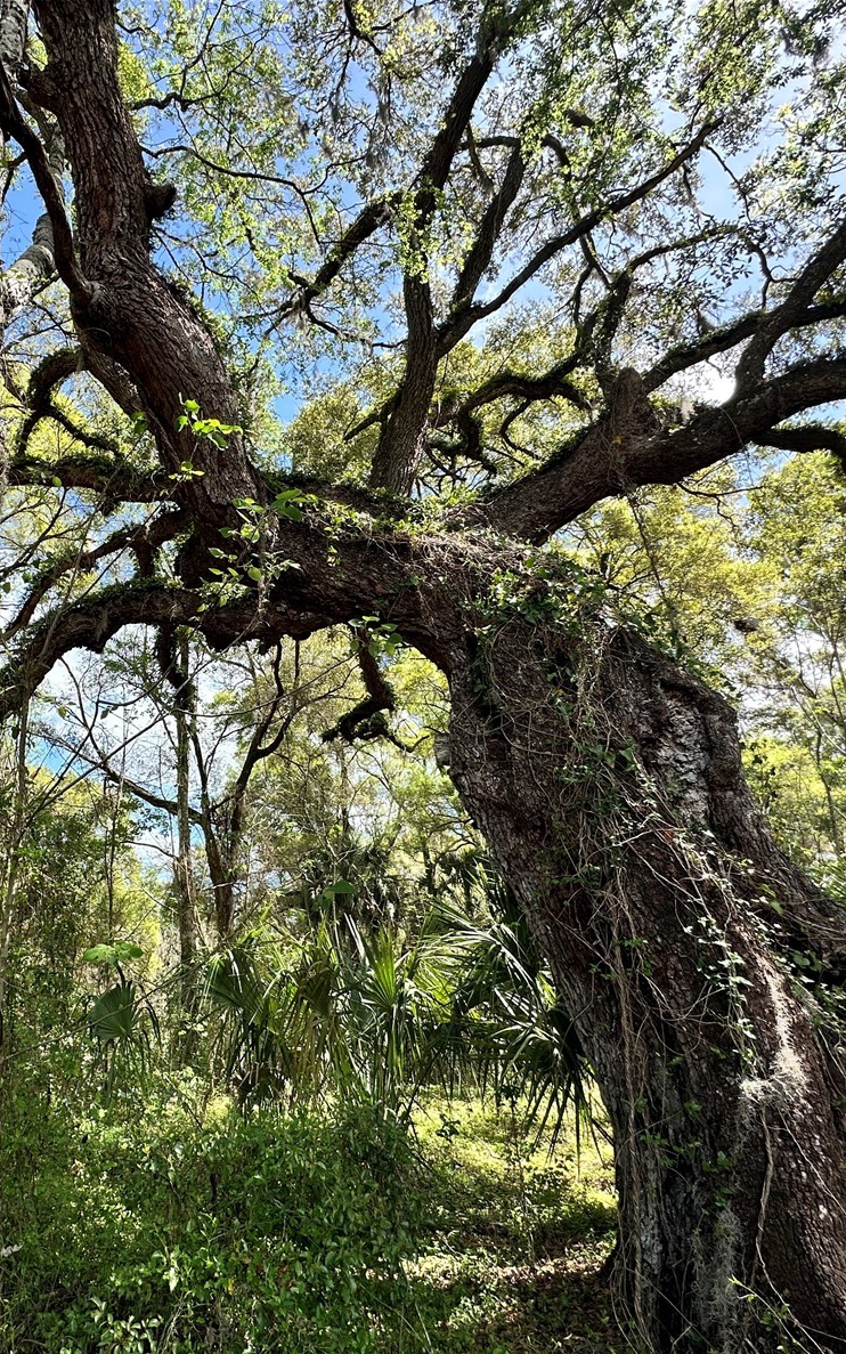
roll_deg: -0.7
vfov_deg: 85.1
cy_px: 683
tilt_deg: +22.6
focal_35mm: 20
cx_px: 235
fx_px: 738
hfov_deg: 57.3
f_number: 2.2
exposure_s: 1/463
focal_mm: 2.22
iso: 40
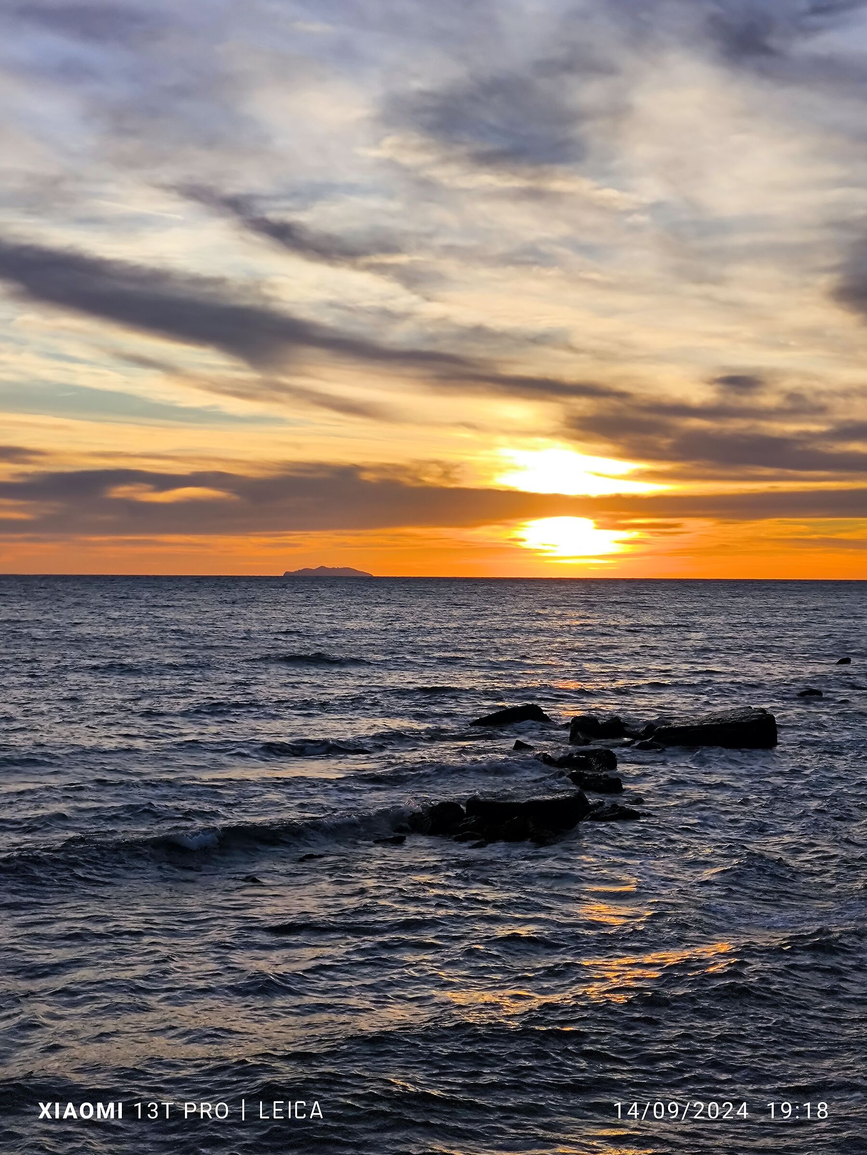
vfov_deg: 32.7
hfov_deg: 24.8
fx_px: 1970
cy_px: 578
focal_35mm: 59
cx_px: 434
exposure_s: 1/1225
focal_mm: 7.1
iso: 50
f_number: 1.9
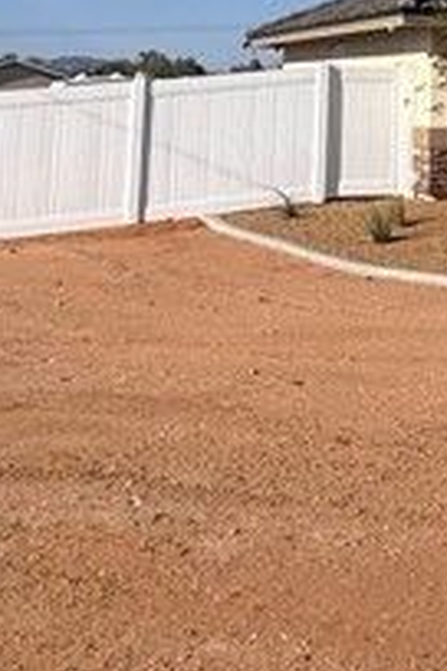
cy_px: -187
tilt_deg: +10.8
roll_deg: +1.1
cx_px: 575
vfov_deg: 24.4
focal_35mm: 73
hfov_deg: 17.5
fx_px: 1360
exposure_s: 1/3247
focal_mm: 2.22
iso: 40
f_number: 2.2
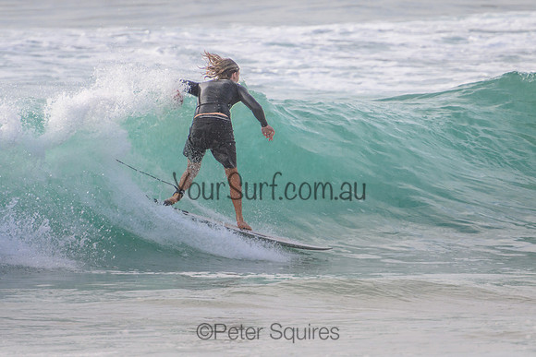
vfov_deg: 2.5
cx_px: 282
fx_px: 8193
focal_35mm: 550
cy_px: 175
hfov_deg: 3.7
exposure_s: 1/2000
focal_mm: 400
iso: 360
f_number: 5.6
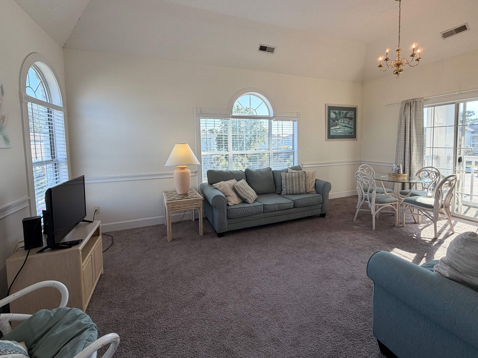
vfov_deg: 77.7
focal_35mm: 16
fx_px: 221
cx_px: 250
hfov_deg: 94.4
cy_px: 156
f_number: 2.2
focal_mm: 2.22
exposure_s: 1/141
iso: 50
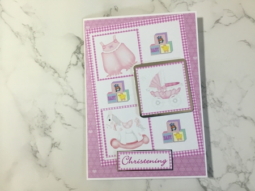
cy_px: 96
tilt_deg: -85.4
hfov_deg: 58.4
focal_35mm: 31
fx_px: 228
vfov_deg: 45.4
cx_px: 128
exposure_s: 1/33
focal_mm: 3.3
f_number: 2.4
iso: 32
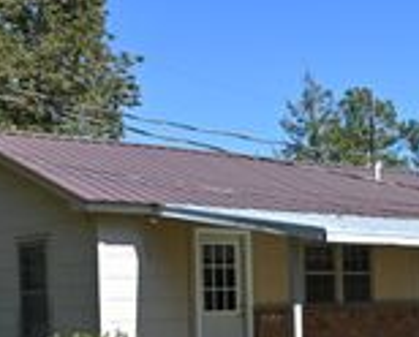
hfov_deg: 23.5
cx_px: 367
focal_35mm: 79
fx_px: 982
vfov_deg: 19.1
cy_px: 314
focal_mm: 17.5
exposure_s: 1/400
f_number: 7.1
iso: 100
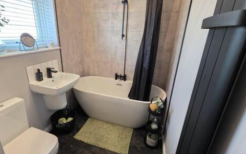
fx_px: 114
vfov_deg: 68.0
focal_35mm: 17
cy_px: 74
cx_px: 112
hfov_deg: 94.1
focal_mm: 2.2
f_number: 1.9
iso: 640
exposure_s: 1/50
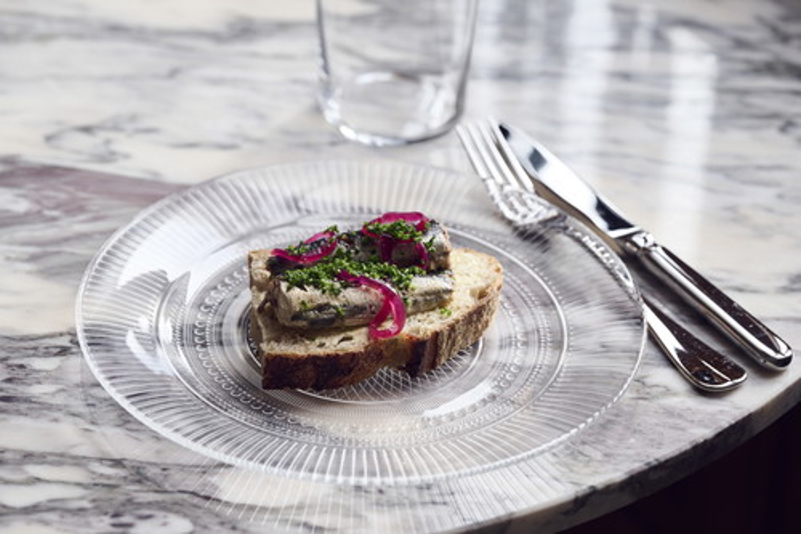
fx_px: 2891
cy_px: 267
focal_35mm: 130
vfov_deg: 10.5
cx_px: 400
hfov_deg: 15.8
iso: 800
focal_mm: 130
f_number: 5.6
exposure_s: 1/200
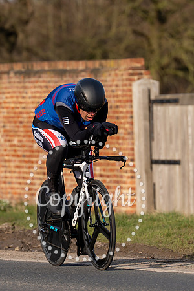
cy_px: 133
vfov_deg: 4.8
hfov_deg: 3.2
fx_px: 3484
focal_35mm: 431
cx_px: 17
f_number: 4
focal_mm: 185
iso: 100
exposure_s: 1/800
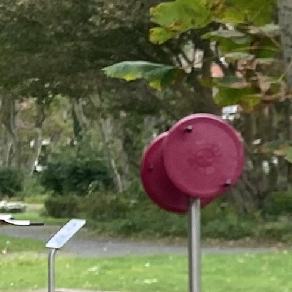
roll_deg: -0.3
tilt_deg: -1.3
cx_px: 1199
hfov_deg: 6.9
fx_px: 1804
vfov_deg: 9.2
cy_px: 213
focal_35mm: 189
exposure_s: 1/263
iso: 32
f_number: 1.8
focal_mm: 4.25
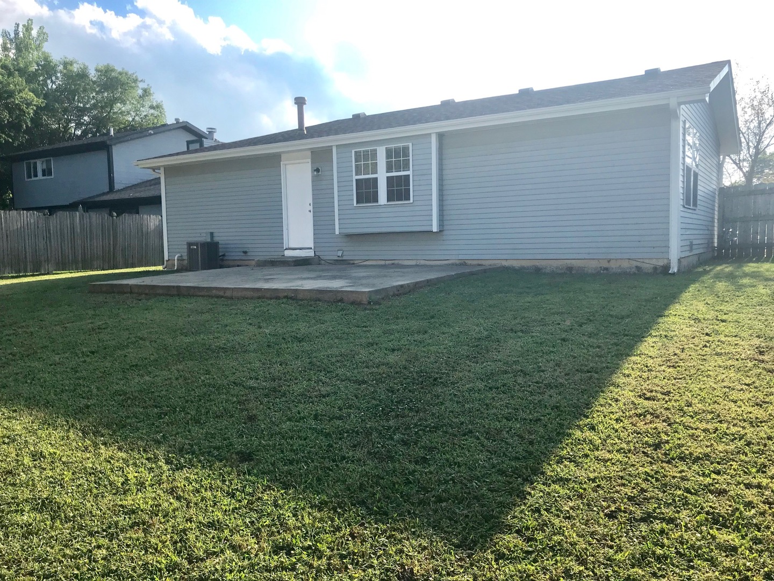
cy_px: 290
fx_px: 626
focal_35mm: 28
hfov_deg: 63.4
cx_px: 387
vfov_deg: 49.7
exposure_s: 1/1330
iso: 20
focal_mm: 3.99
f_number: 1.8
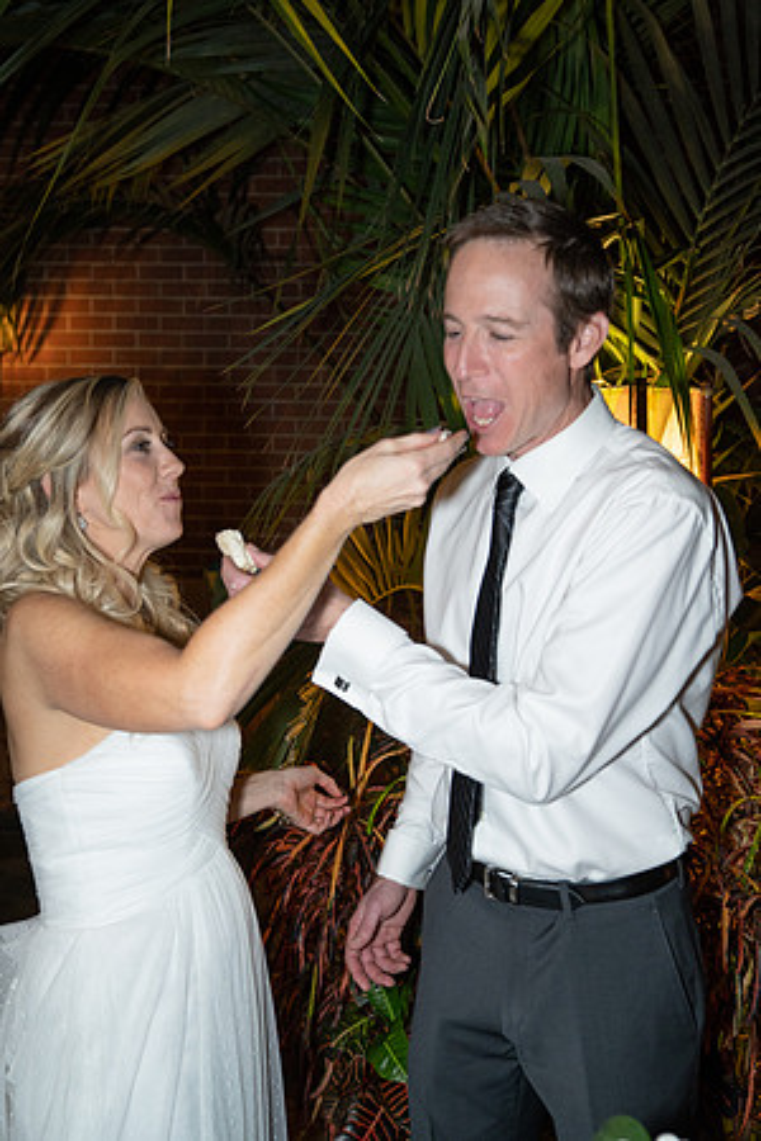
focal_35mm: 33
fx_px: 1046
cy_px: 570
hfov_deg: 40.0
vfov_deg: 57.2
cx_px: 380
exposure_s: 1/125
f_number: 3.5
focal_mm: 33
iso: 1600
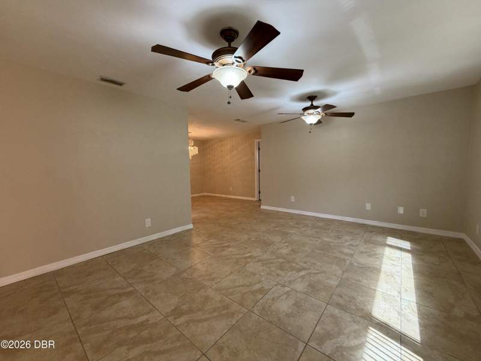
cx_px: 240
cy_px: 180
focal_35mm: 14
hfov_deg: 102.1
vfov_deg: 85.7
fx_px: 195
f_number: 2.2
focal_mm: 2.22
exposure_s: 1/60
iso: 200
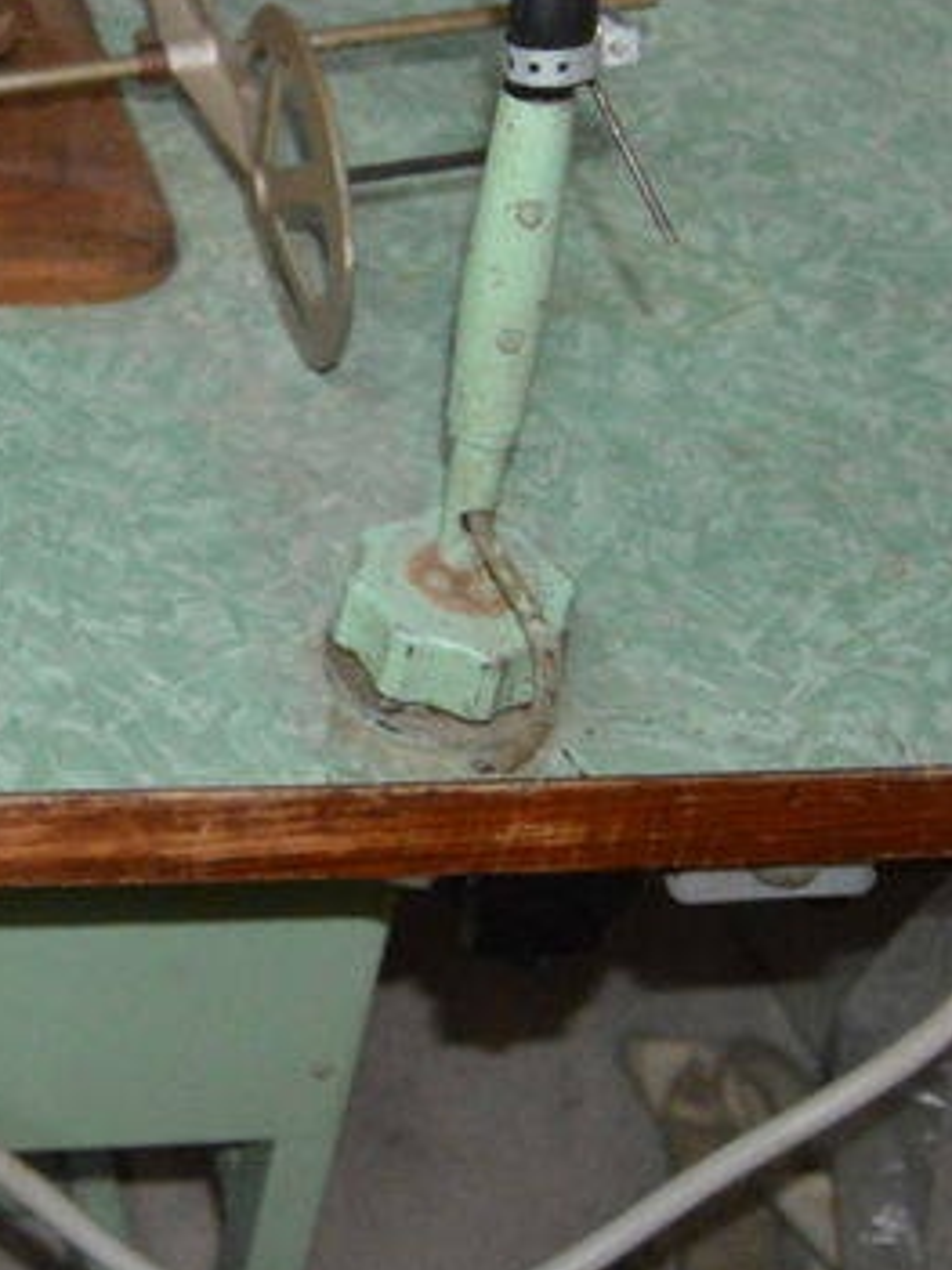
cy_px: 288
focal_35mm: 74
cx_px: -243
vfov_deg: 25.9
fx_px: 2715
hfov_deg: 18.6
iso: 2500
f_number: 3.5
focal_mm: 18
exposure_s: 1/60
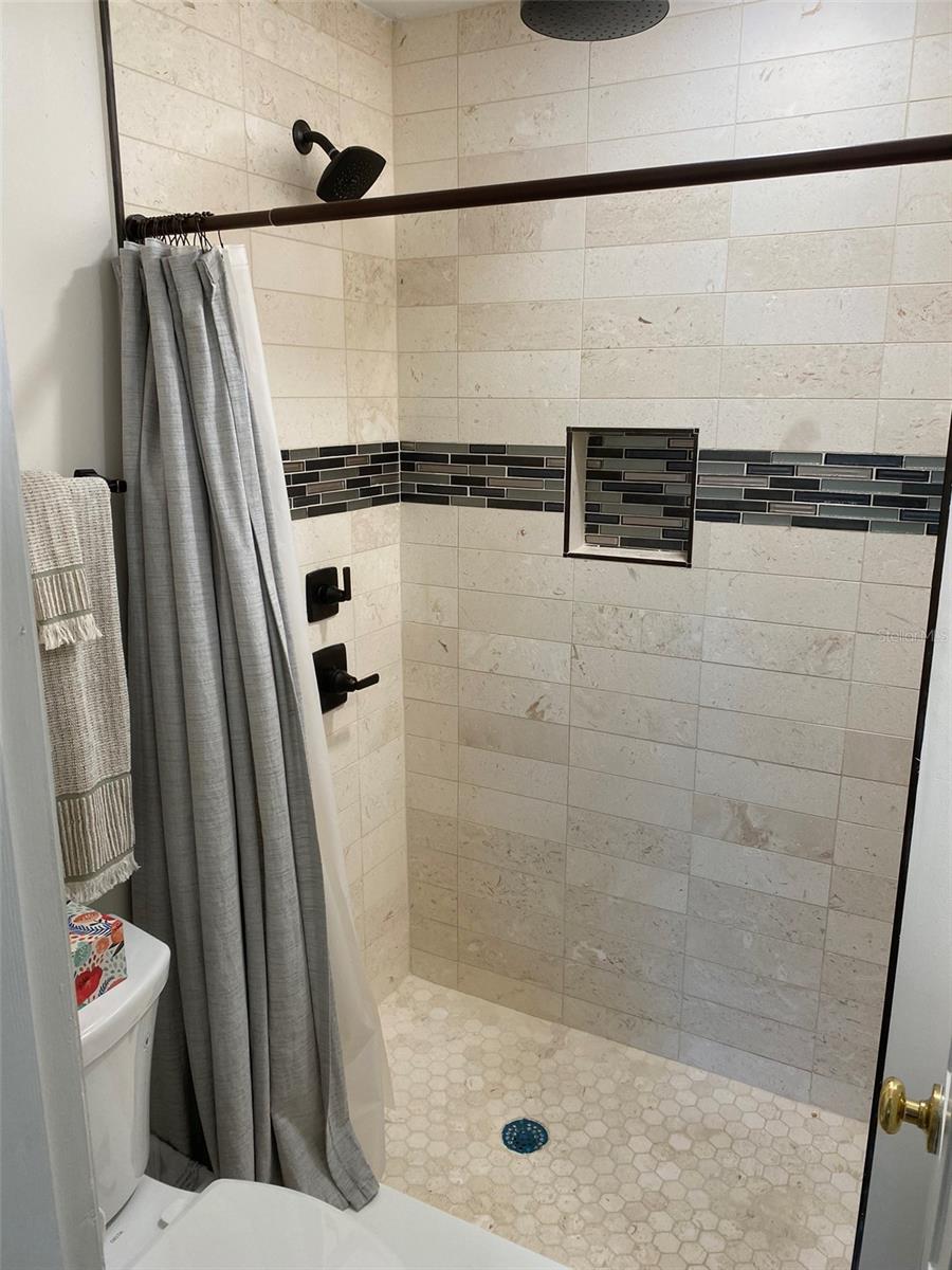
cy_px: 635
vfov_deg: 67.3
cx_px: 476
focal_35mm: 26
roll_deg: +0.1
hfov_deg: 53.1
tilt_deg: -12.7
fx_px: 953
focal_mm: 4.25
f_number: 1.8
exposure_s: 1/60
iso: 64
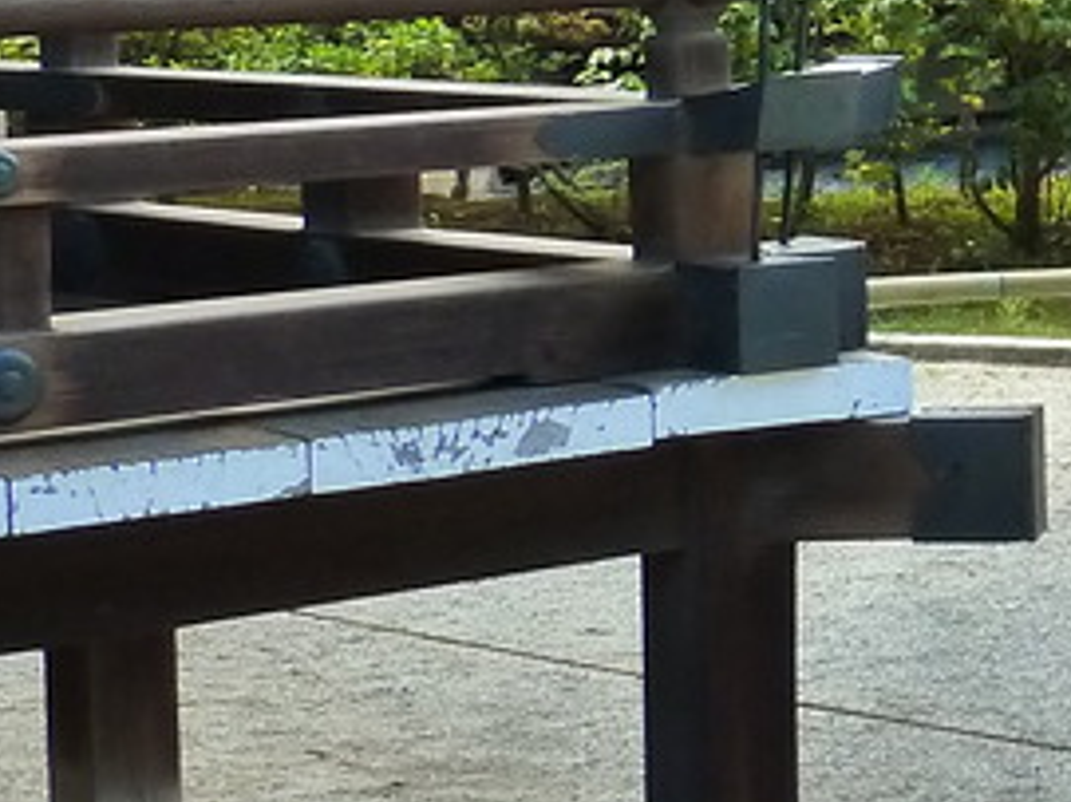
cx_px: 2213
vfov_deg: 11.1
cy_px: 142
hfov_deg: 12.8
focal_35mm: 133
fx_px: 4113
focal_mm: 5
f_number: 4
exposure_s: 1/125
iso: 200
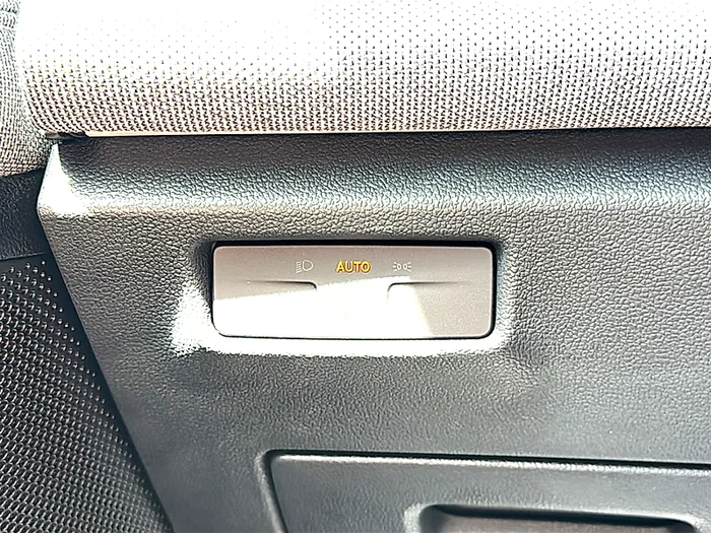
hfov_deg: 42.9
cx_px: 356
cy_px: 266
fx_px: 904
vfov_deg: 32.9
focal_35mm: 44
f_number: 1.78
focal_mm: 6.86
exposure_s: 1/107
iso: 80
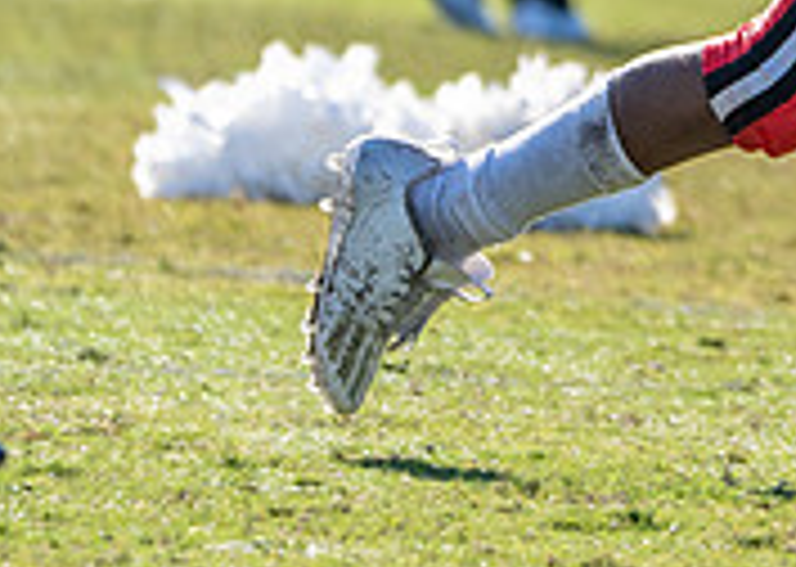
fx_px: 21475
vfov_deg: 1.5
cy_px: -197
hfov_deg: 2.1
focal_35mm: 951
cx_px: 1509
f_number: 5.6
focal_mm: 218
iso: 500
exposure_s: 1/1600
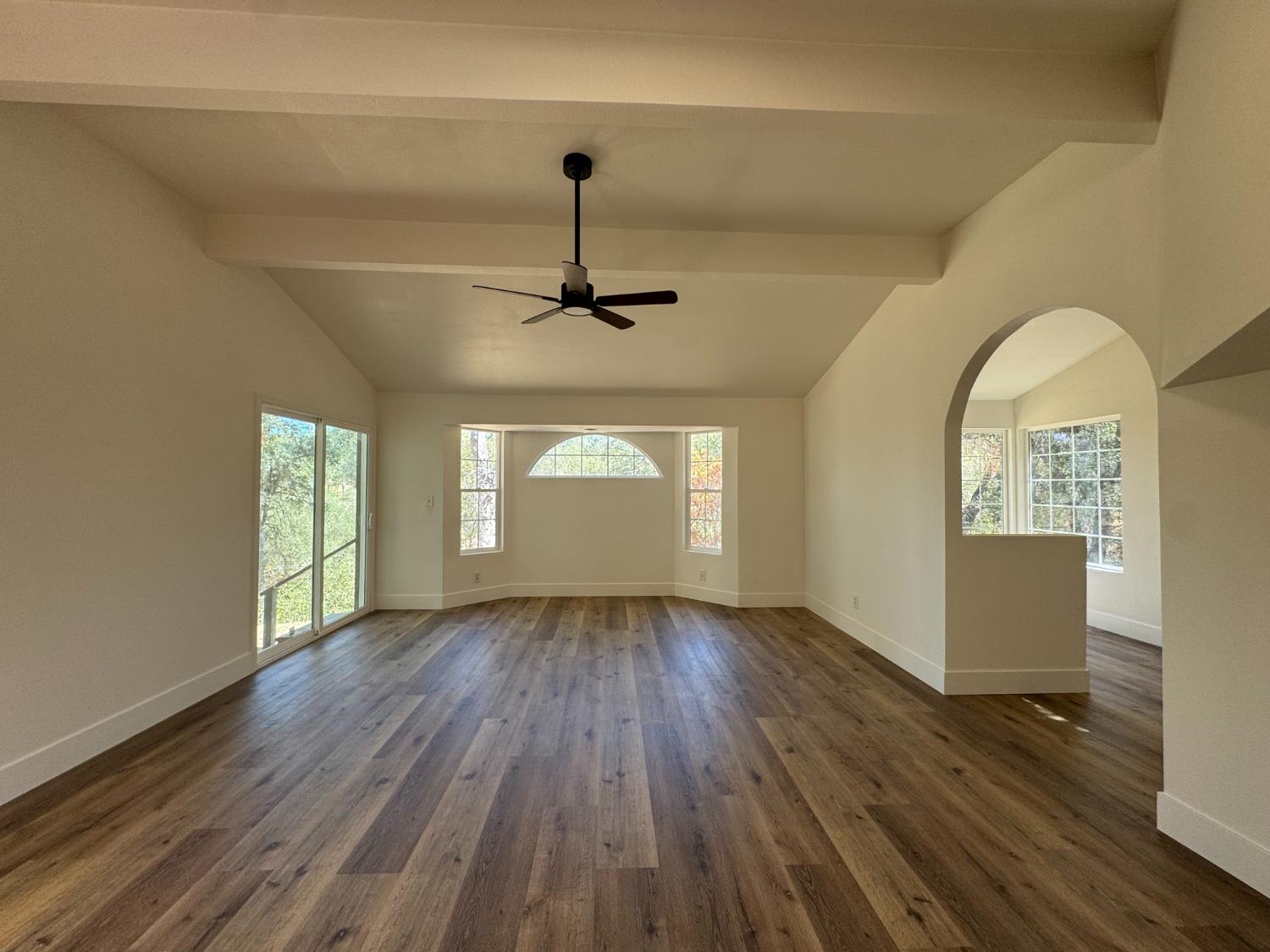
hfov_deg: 102.1
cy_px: 476
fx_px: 514
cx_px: 635
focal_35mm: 14
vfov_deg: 85.7
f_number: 2.2
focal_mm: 2.22
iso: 64
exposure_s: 1/99
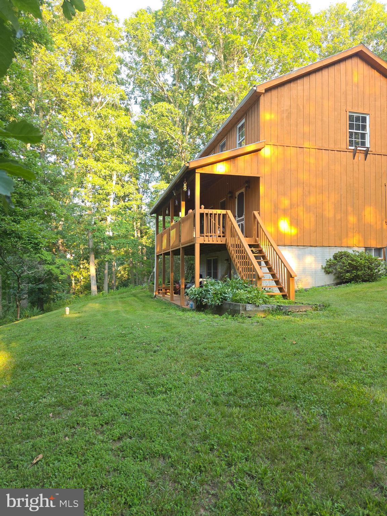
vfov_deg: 73.9
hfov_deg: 58.9
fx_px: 343
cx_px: 194
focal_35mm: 23
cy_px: 258
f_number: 1.7
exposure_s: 1/180
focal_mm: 6.3
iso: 80
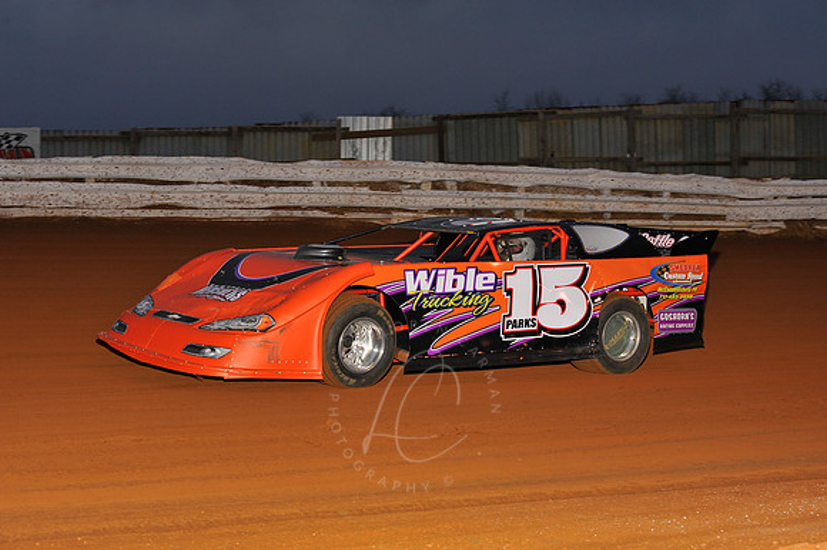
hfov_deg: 25.4
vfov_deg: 17.0
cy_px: 275
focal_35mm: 80
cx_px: 414
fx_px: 1837
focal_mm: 80
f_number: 7.1
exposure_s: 1/250
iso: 500
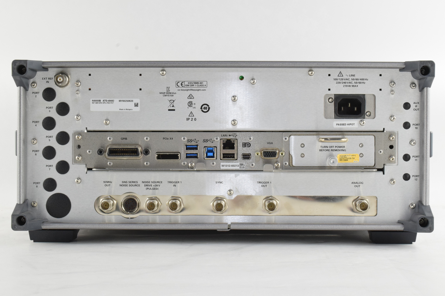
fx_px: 890
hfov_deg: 28.1
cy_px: 148
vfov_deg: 18.9
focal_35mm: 72
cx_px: 222
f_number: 22
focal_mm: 48
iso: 1600
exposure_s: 1/30
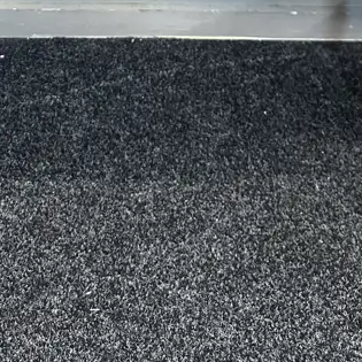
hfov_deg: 24.9
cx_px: 132
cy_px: -217
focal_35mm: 69
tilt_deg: -22.0
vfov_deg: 20.5
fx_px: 816
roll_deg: -1.8
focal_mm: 6.86
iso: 400
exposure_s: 1/50
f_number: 1.78
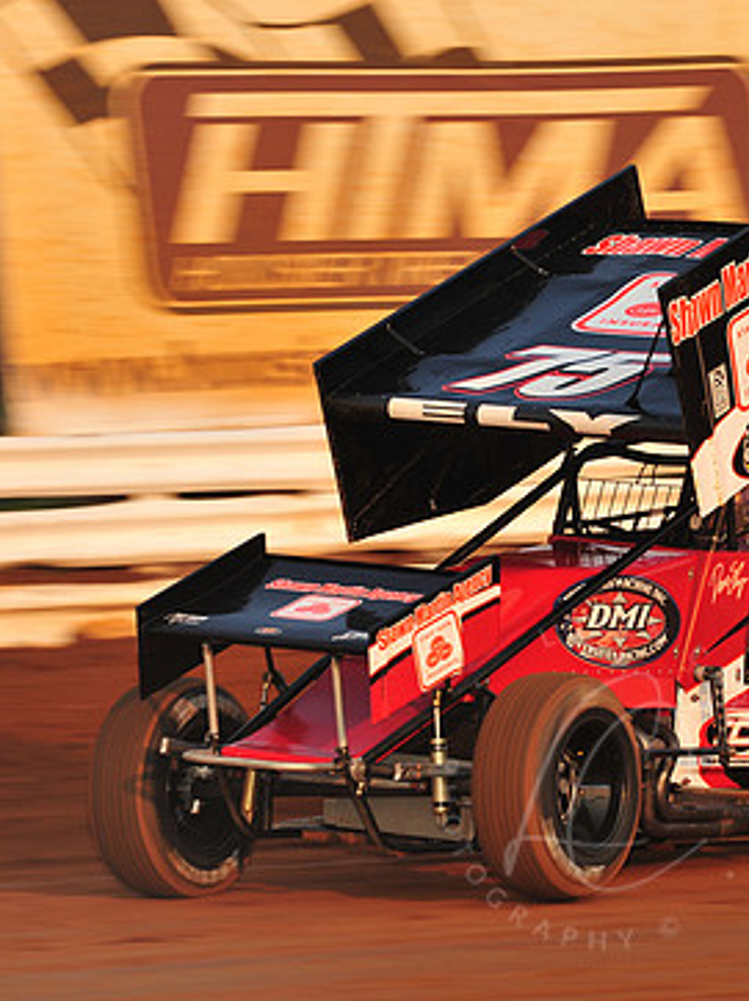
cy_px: 528
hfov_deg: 5.2
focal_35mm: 285
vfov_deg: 7.0
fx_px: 8232
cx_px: 603
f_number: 9
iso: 640
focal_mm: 185
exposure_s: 1/320
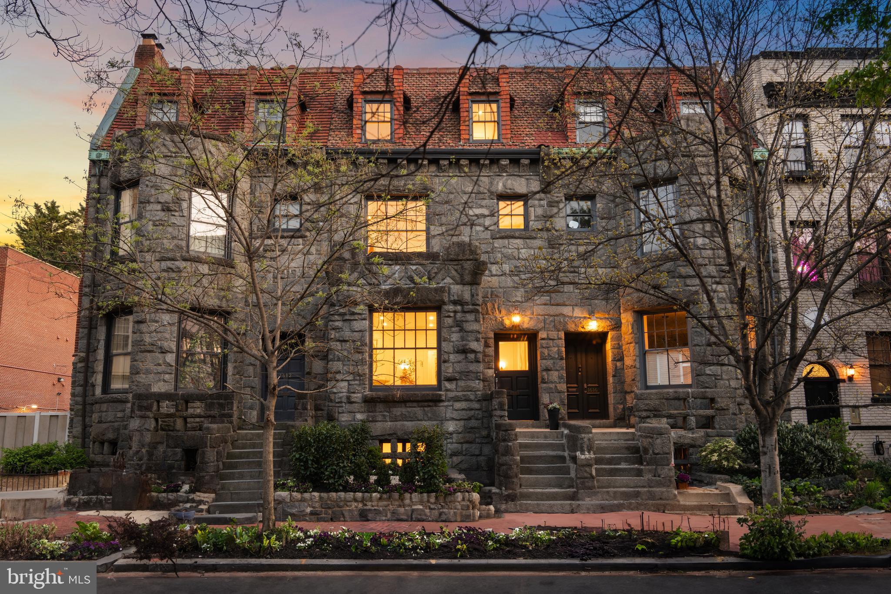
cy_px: 297
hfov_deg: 61.9
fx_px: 742
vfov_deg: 43.6
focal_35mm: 30
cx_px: 446
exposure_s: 1.6
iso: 160
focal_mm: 30
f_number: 9
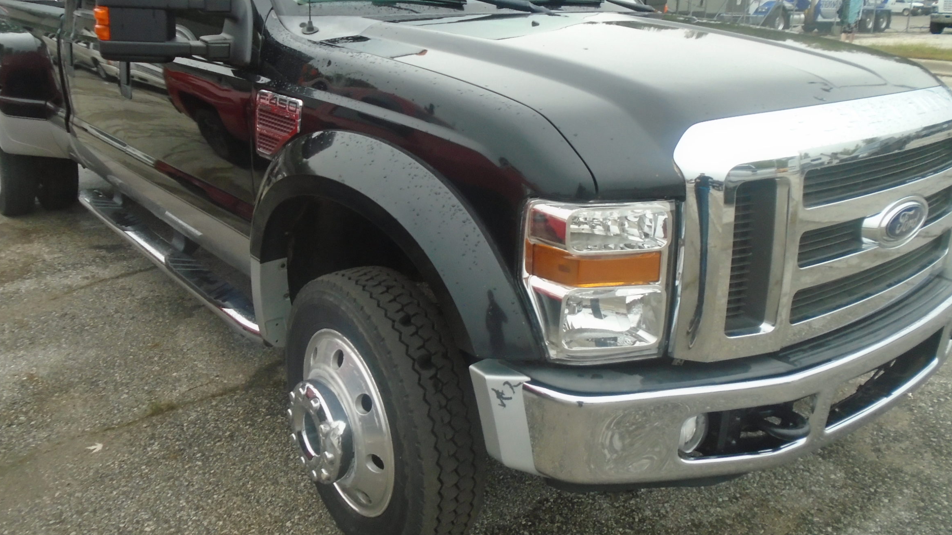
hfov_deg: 62.6
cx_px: 451
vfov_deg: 37.7
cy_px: 231
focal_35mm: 31
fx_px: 783
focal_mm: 4.6
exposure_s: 1/250
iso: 200
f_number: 3.2
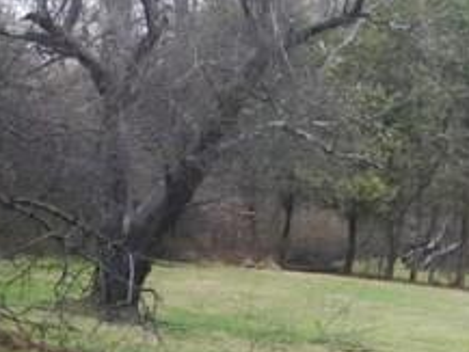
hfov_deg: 10.6
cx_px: 947
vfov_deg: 8.7
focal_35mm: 170
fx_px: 2305
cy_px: 272
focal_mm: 4.7
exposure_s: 1/200
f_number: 3.3
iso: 100
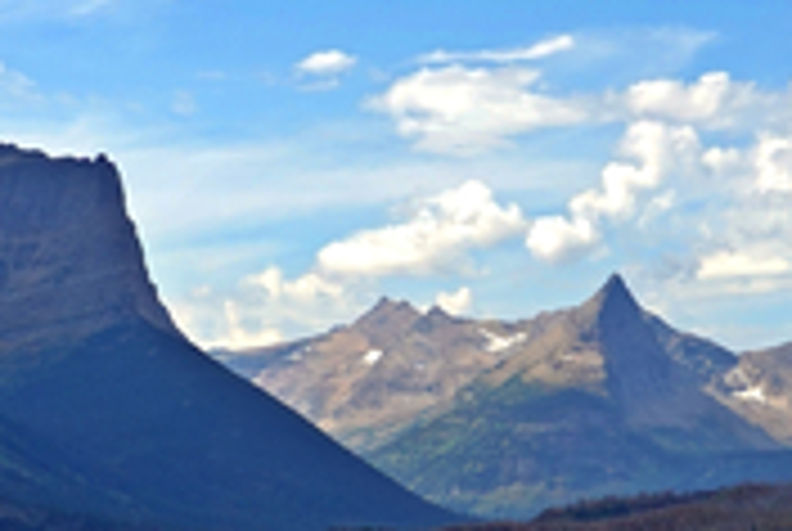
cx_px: 486
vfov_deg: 9.4
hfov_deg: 14.0
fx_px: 3217
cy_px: 389
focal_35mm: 146
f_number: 5.6
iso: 125
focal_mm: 16.86
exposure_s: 1/500
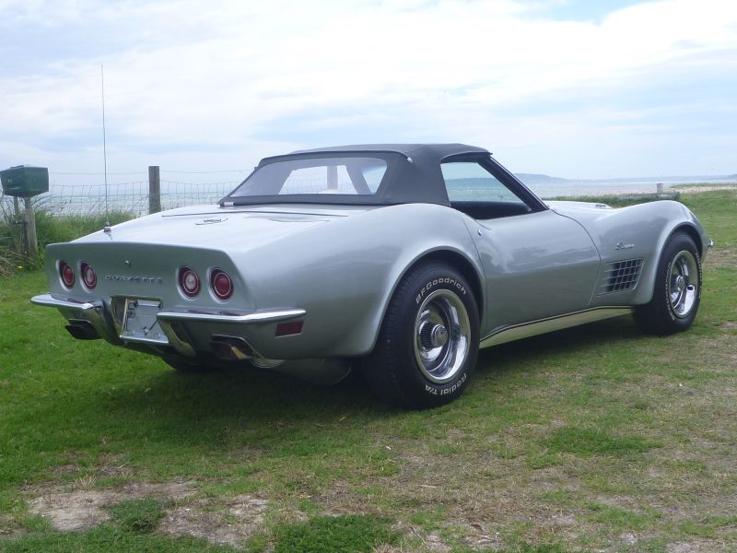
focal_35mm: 49
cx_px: 368
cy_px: 276
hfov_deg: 38.9
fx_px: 1043
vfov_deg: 29.7
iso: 80
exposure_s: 1/640
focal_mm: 5.5
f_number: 3.5
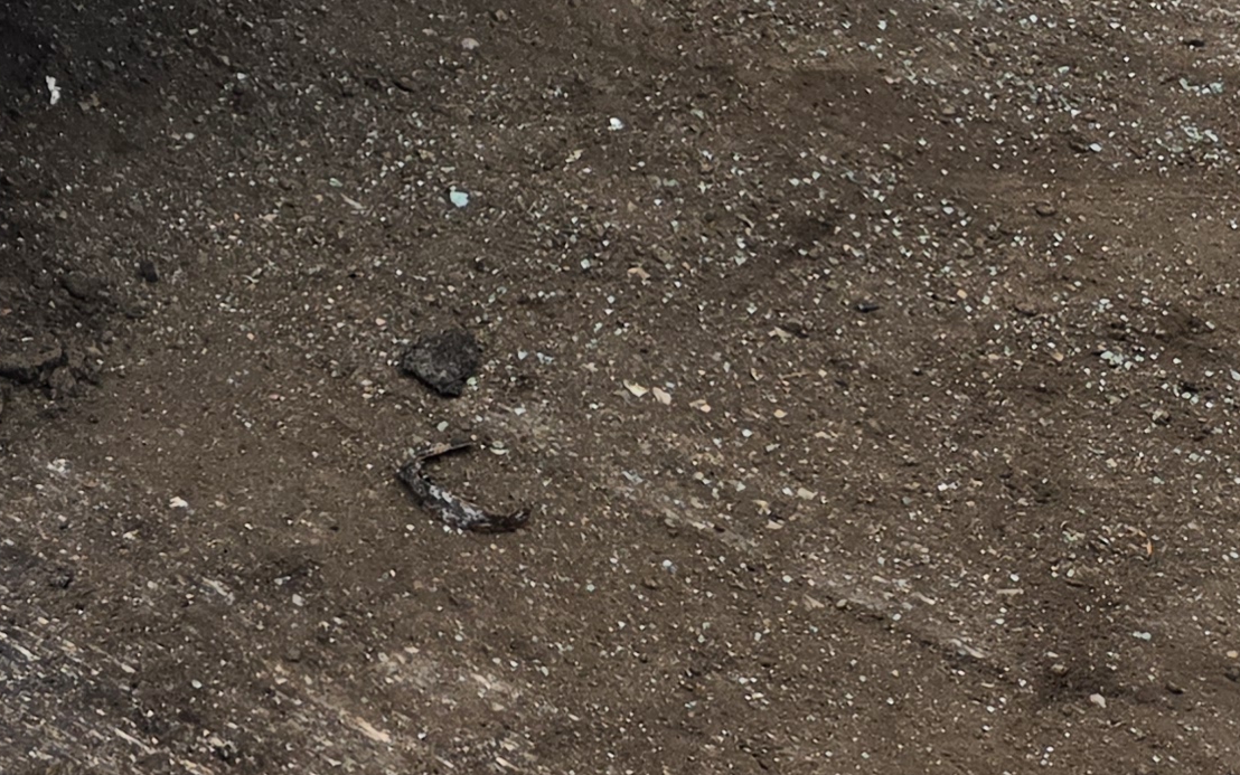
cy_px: -622
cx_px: -536
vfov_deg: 13.4
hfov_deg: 20.6
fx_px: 2974
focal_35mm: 88
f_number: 1.8
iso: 80
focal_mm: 5.4
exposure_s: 1/1681
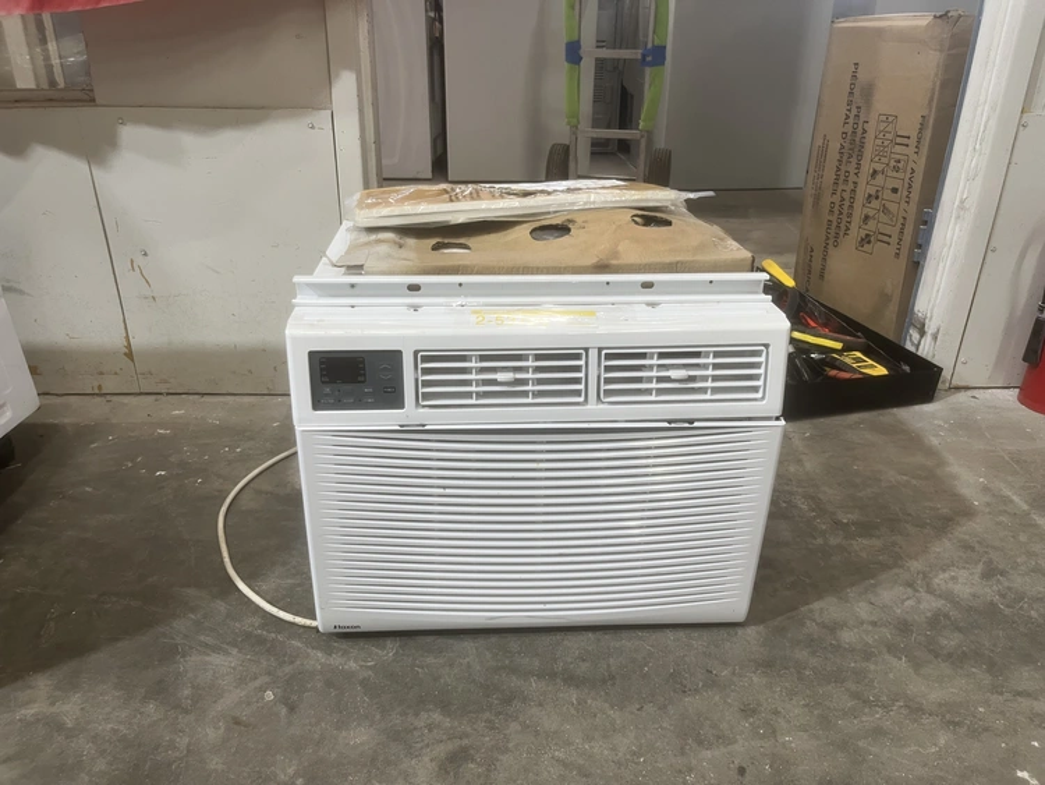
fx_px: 785
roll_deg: -0.7
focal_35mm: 26
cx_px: 522
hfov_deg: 67.3
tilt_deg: -27.4
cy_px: 392
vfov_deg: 53.1
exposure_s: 1/60
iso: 80
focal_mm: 5.1
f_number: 1.6
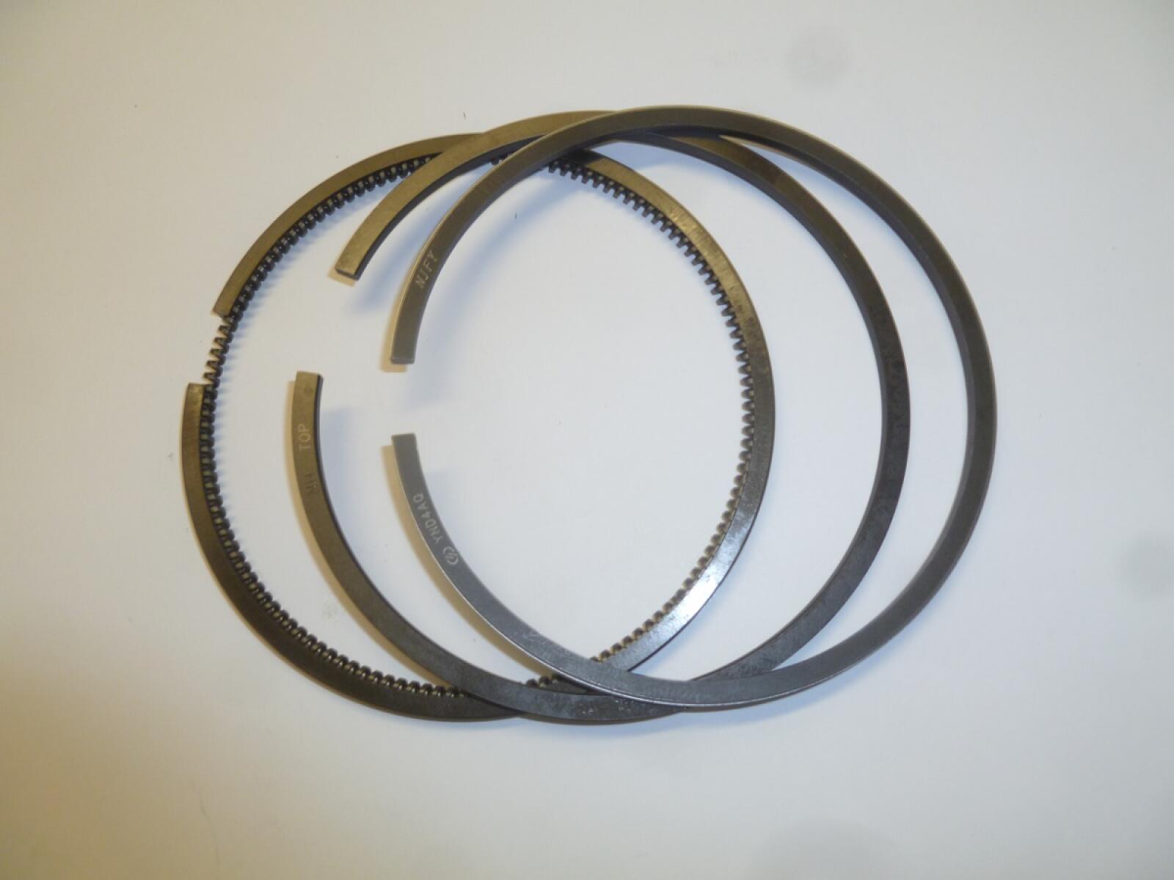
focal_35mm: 28
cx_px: 587
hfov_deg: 63.4
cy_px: 440
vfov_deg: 49.7
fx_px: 950
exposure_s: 1/30
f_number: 3.3
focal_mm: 5
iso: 100
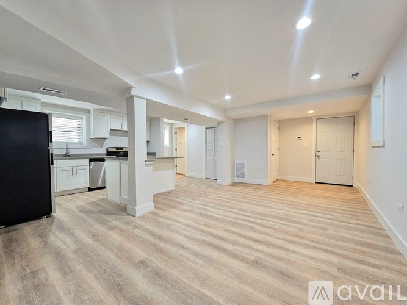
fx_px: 153
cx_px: 204
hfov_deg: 106.2
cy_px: 152
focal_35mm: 13
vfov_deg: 89.9
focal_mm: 2.2
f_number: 2.2
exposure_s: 1/60
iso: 200
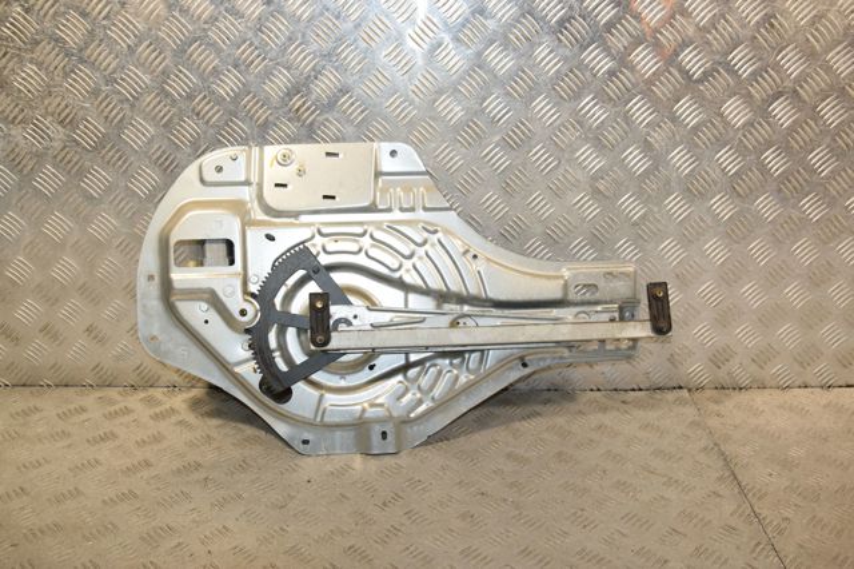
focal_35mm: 36
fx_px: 854
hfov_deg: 53.2
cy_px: 284
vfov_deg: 36.8
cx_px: 427
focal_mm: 24
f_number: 7.1
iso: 800
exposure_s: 1/200
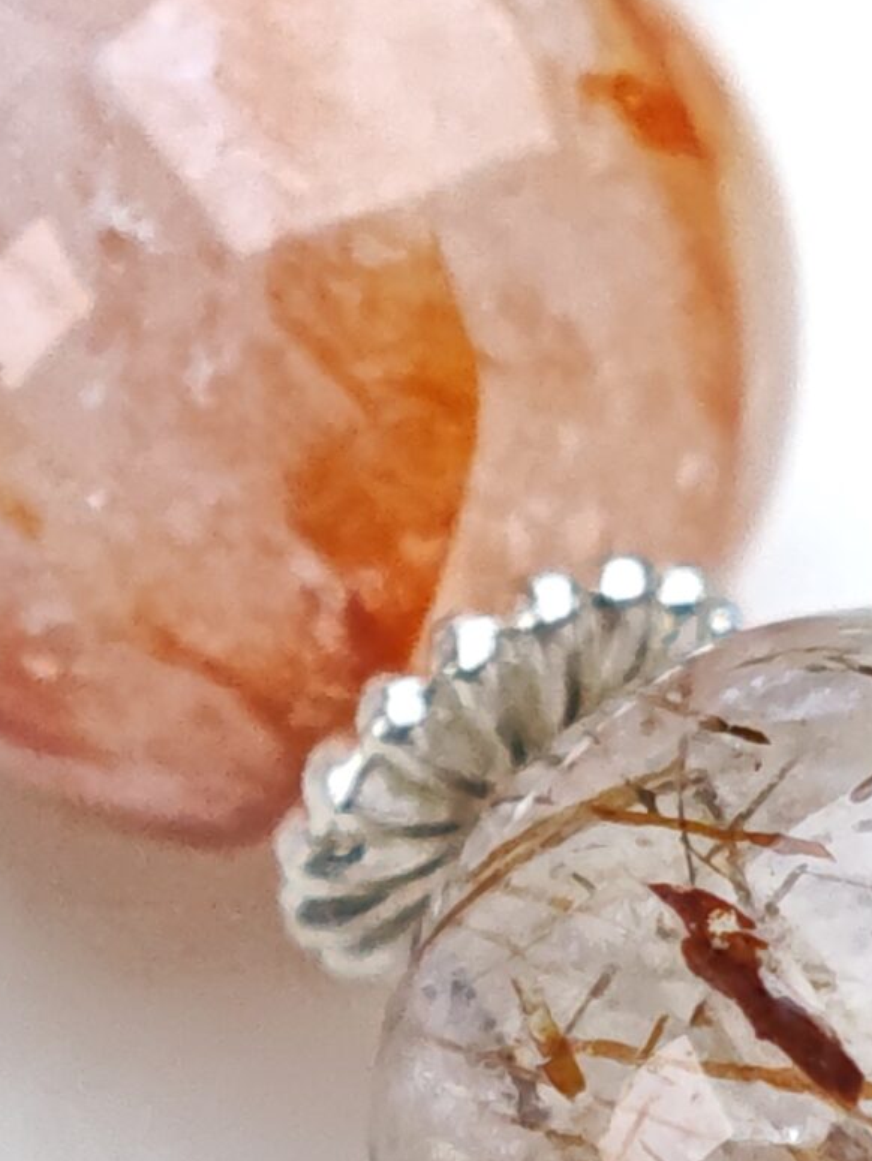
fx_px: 12216
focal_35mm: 364
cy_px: 854
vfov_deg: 5.4
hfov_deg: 4.1
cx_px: 402
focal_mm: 11.5
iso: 200
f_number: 1.8
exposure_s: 1/1616
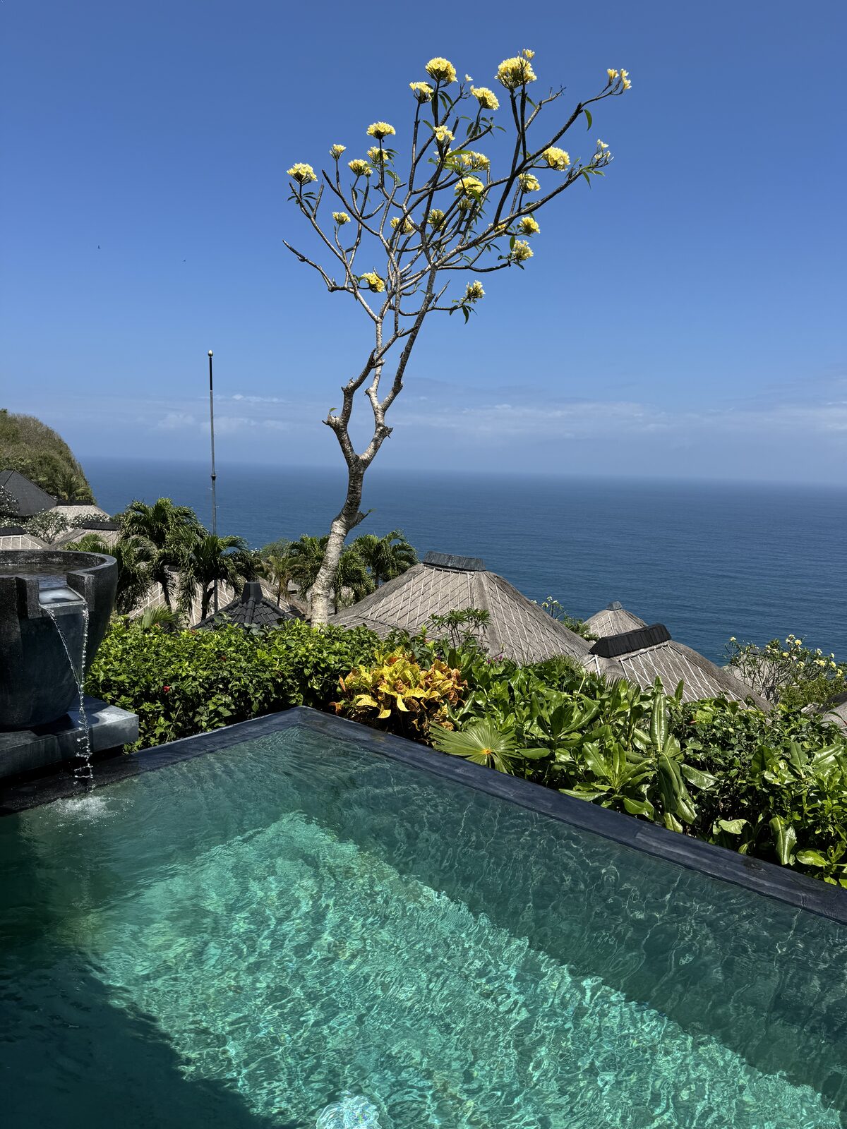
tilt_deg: -7.0
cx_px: 424
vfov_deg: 71.6
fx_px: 783
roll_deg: -3.2
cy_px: 564
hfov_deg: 56.8
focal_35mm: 24
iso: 80
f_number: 1.78
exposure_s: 1/4950
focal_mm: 6.76
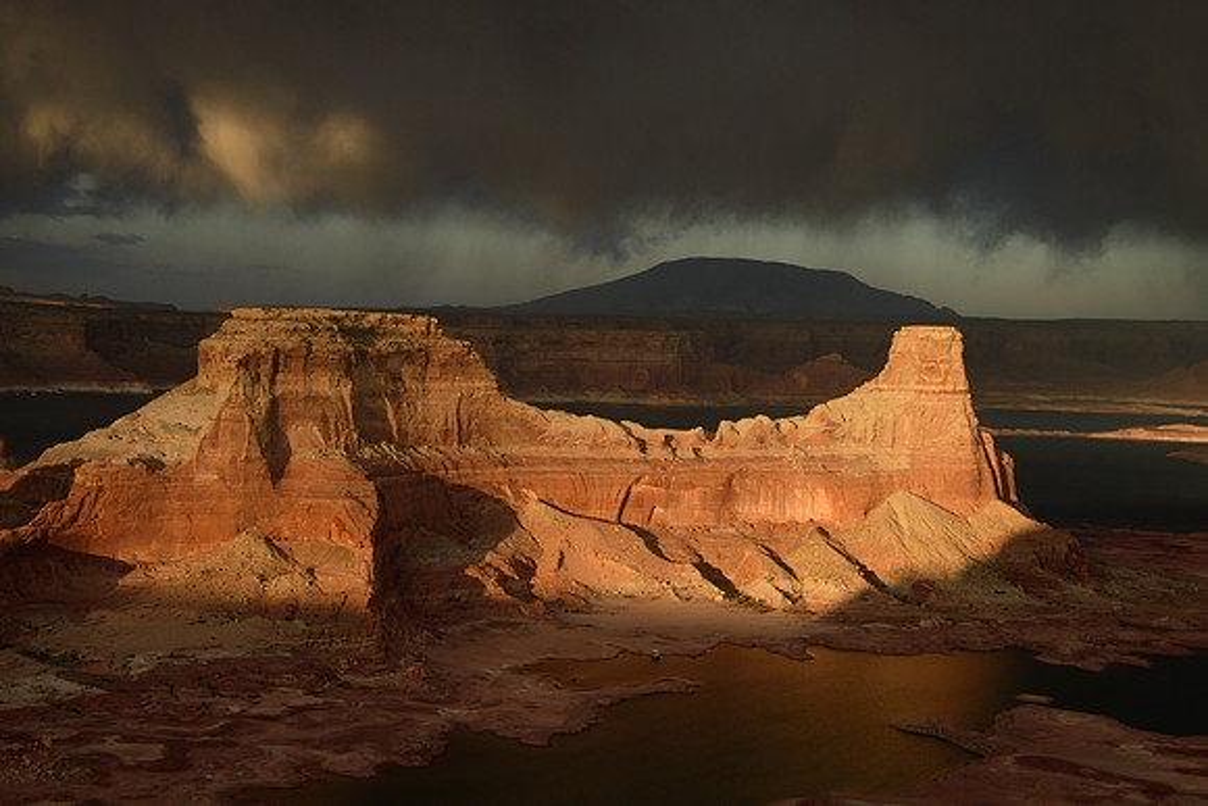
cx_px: 604
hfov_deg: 35.0
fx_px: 1913
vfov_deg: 23.8
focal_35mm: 57
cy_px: 403
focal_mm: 38
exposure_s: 1/40
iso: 400
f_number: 11
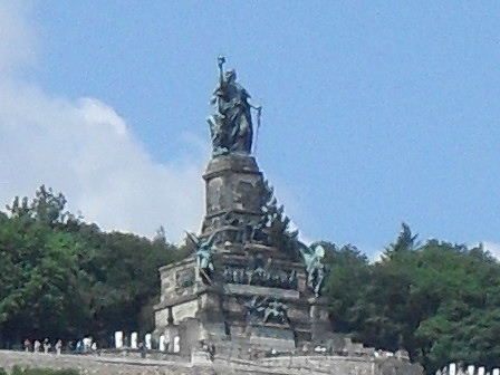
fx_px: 1286
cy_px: 188
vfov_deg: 16.6
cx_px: 250
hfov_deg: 22.0
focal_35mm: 89
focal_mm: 15.7
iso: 100
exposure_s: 1/750
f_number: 5.5
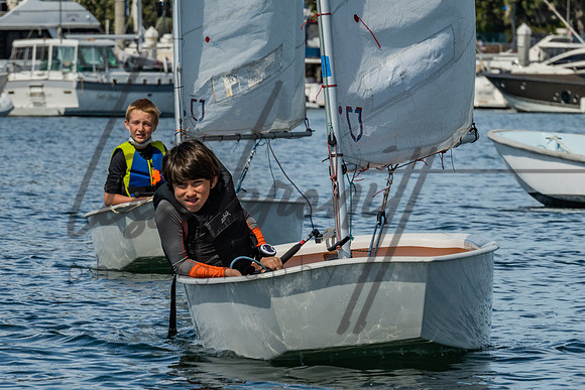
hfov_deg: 5.8
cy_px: 168
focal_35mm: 353
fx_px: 5736
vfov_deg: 3.9
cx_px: 351
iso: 250
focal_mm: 170
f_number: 10
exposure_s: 1/400
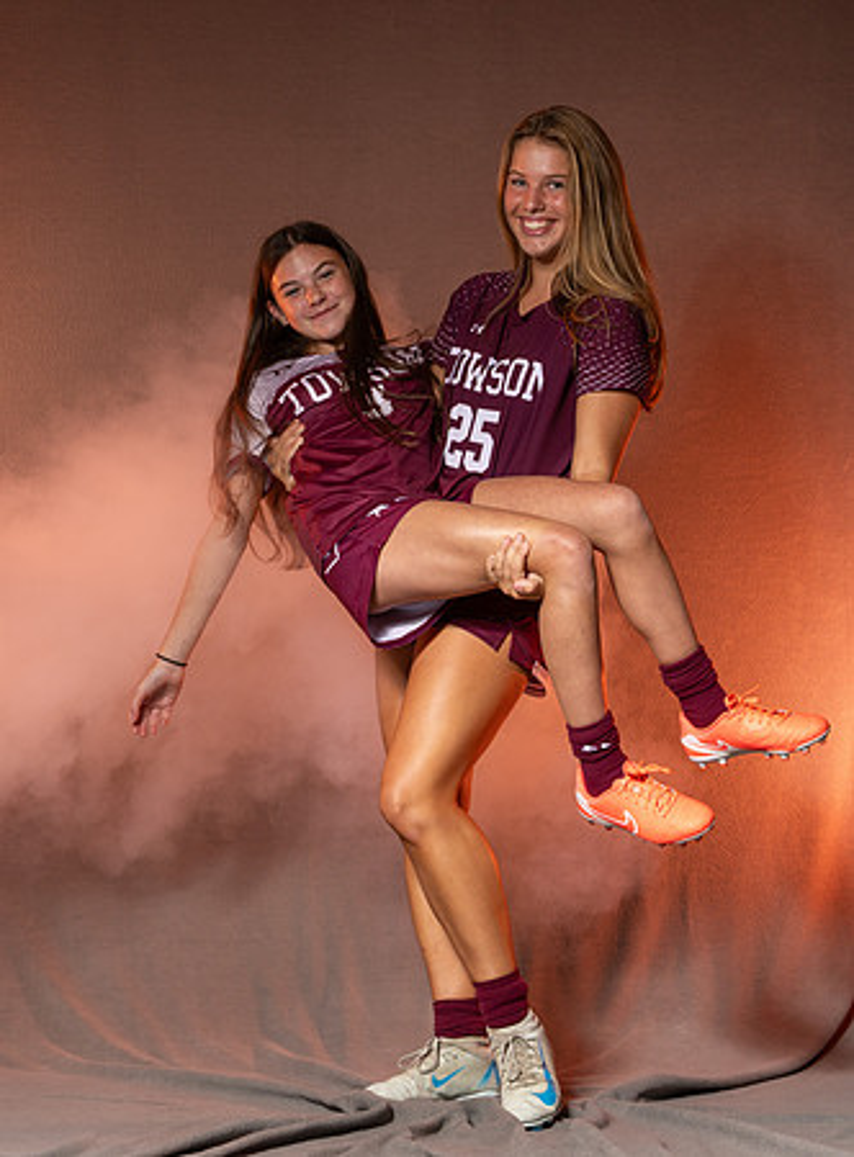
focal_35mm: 94
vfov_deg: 21.0
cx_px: 483
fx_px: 3125
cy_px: 451
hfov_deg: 15.6
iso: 80
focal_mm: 45
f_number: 10
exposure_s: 1/200
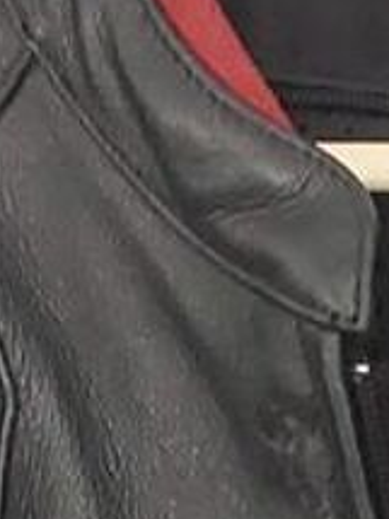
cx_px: 611
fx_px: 2610
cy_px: 849
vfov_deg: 10.8
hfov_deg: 8.3
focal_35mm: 174
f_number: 1.9
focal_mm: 2.91
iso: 500
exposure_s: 1/24
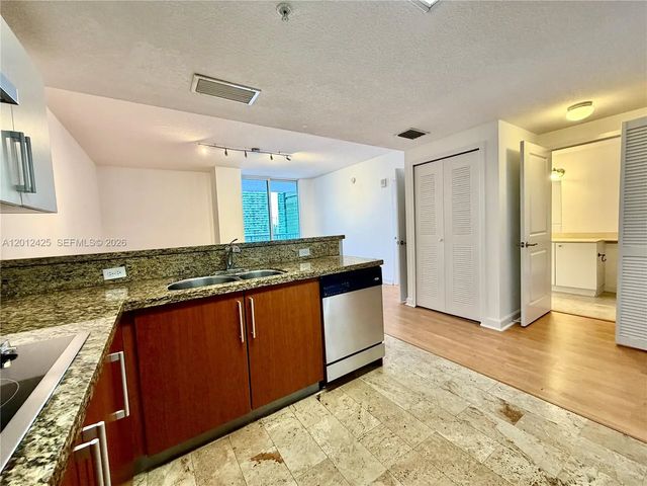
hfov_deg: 102.1
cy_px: 243
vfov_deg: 85.7
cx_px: 324
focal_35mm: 14
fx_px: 262
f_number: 2.2
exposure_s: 1/60
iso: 200
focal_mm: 2.22
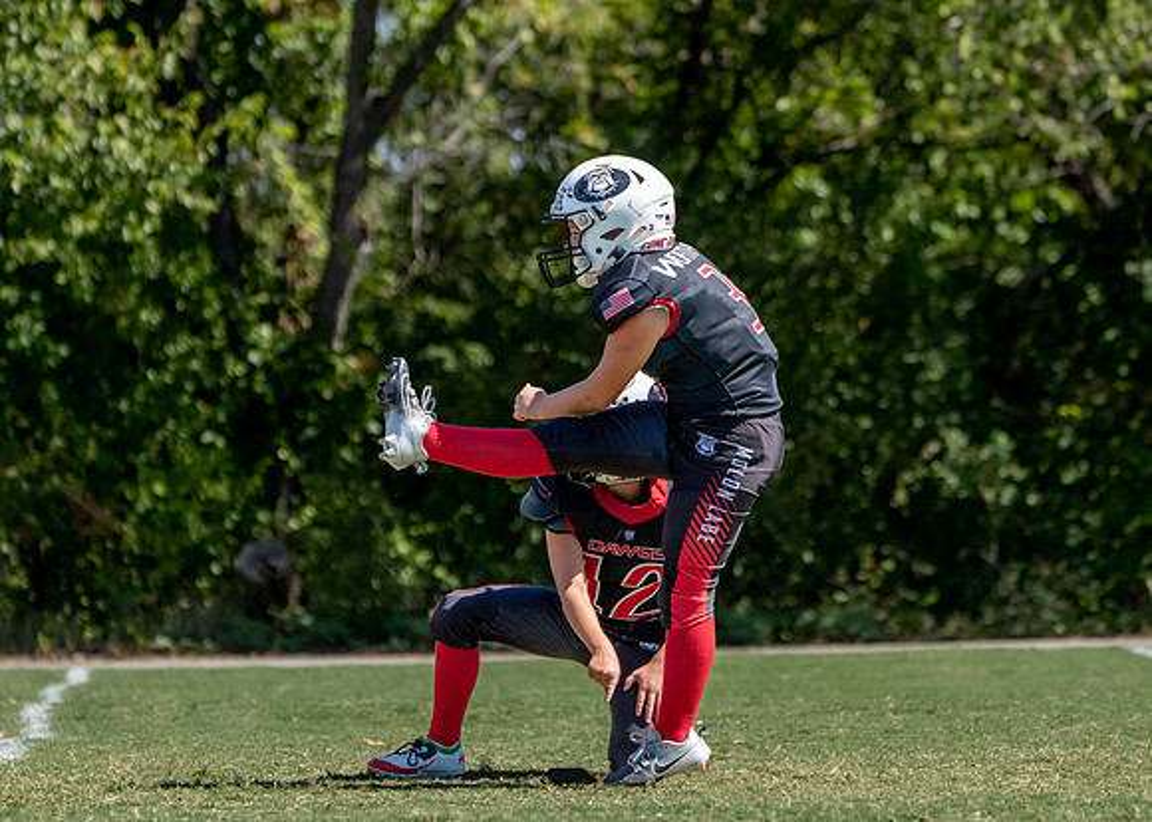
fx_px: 11024
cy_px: 386
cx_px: 719
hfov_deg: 6.0
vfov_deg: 4.3
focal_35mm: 337
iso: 400
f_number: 5.6
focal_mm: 212
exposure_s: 1/1600
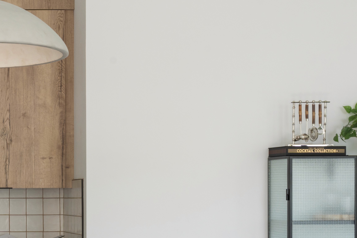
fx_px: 1051
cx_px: -108
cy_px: 204
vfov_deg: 12.8
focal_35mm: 106
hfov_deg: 18.0
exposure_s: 1/8
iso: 400
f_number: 13
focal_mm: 35
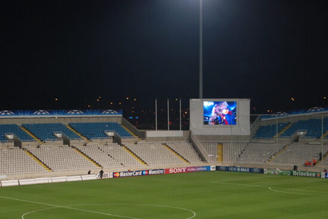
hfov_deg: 26.0
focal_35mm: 78
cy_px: 200
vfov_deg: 17.3
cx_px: 158
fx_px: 712
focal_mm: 28
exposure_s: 1/60
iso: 400
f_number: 5.6
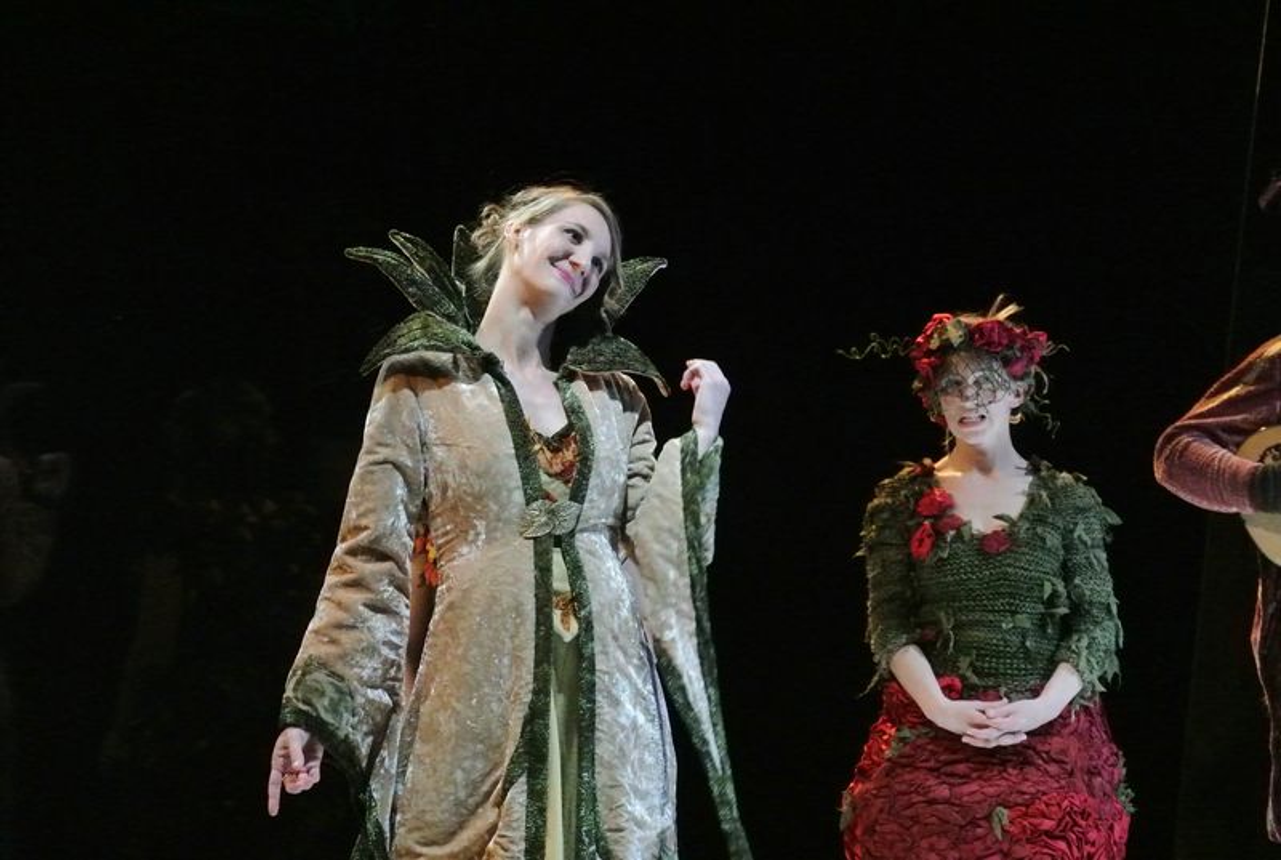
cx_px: 640
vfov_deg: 10.4
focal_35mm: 133
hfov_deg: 15.4
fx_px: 4742
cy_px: 430
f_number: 4
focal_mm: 49.3
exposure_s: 1/125
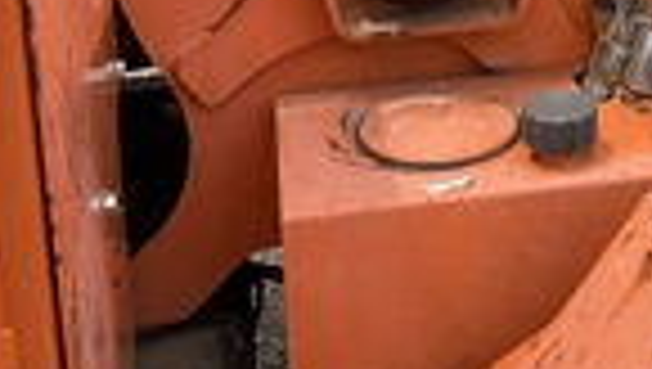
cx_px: 607
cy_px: -189
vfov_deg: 13.2
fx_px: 1506
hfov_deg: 23.7
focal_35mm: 87
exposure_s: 1/1015
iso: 25
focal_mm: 3
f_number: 1.8
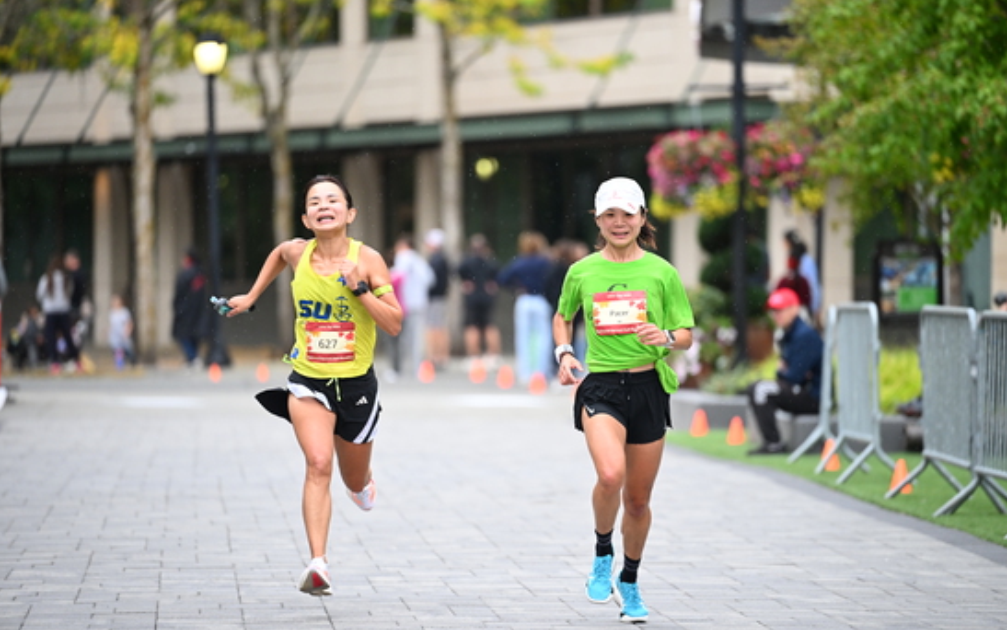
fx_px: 5627
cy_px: 316
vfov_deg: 6.4
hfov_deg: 10.2
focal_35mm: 205
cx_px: 503
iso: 1250
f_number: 2.8
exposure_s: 1/1250
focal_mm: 200
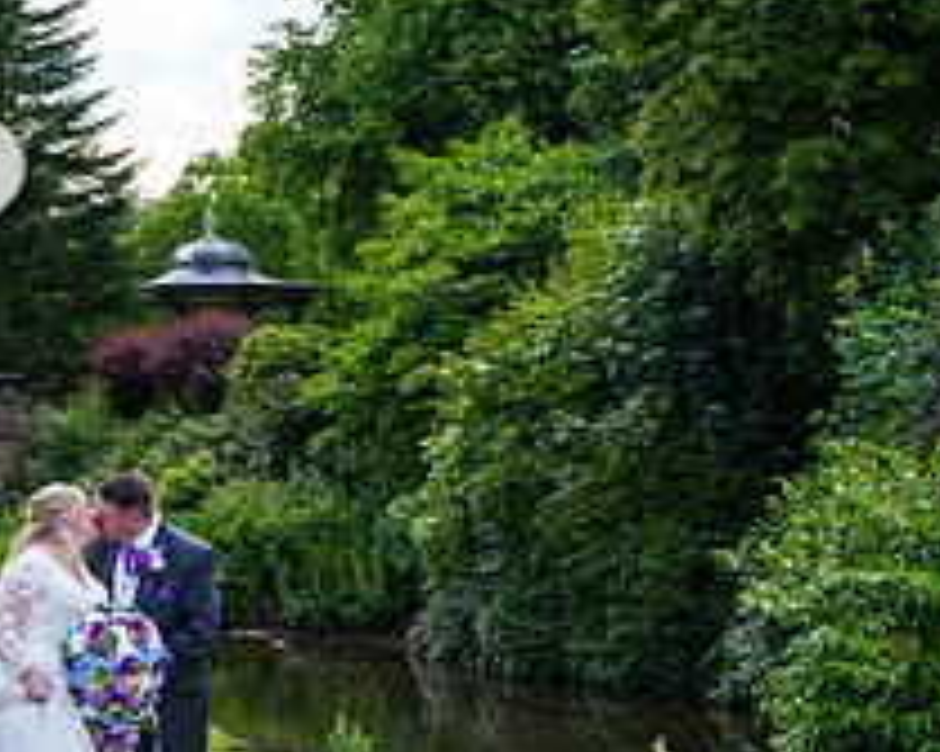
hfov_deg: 22.6
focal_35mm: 75
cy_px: 200
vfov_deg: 20.3
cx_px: -291
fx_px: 2086
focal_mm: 28
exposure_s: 1/1000
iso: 200
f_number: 3.5
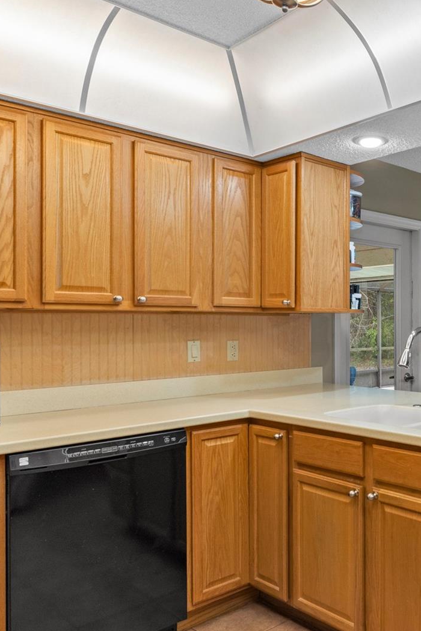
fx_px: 561
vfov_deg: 58.7
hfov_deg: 36.6
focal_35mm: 32
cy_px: 316
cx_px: 427
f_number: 8
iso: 320
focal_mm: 14
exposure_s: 1/6
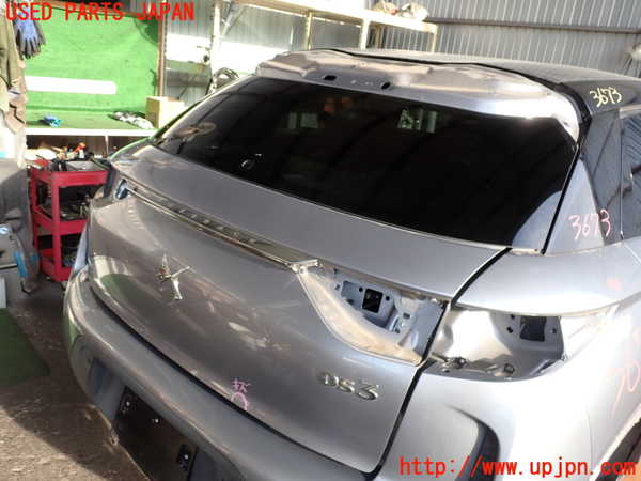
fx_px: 556
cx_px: 320
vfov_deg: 46.8
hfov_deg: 60.0
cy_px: 240
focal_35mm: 30
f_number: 3.2
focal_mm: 5.4
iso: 100
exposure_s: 1/125
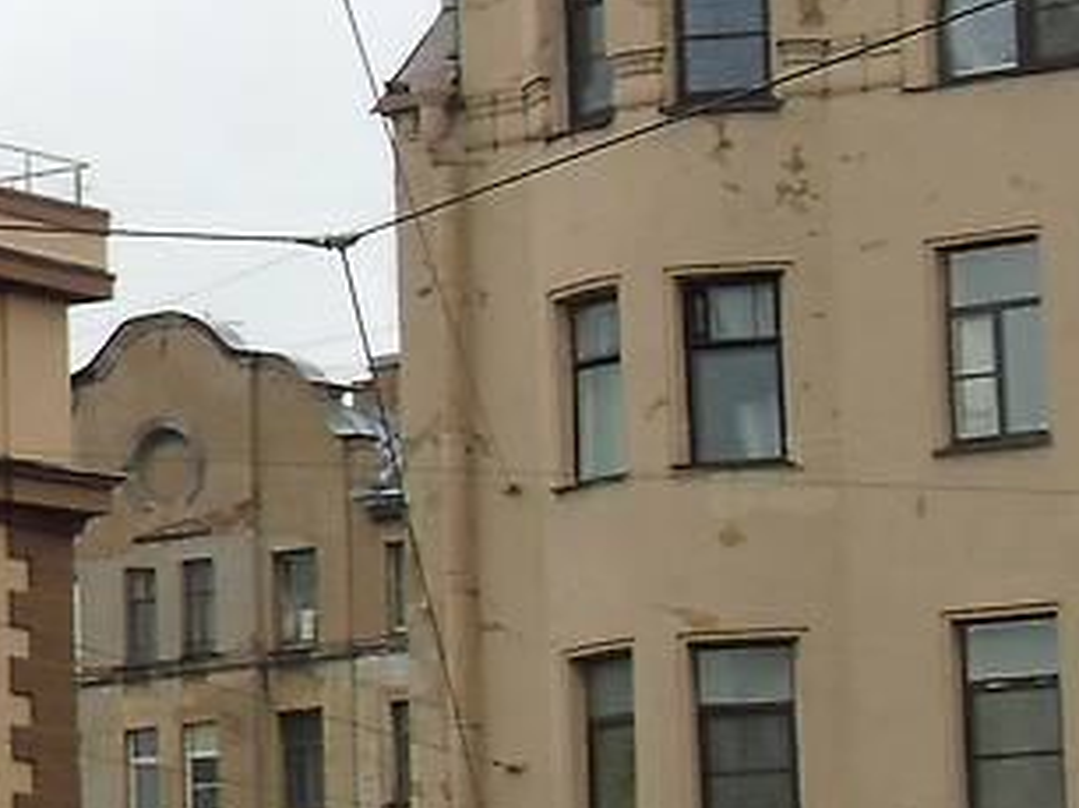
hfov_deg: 8.9
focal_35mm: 212
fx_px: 6603
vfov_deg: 7.0
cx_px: -917
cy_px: 272
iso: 80
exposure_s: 1/200
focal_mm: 9.6
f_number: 4.3
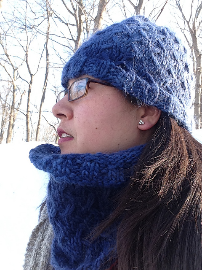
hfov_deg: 40.7
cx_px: 101
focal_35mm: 35
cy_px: 135
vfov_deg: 52.6
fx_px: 272
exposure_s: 1/150
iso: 32
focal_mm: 2.18
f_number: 2.4
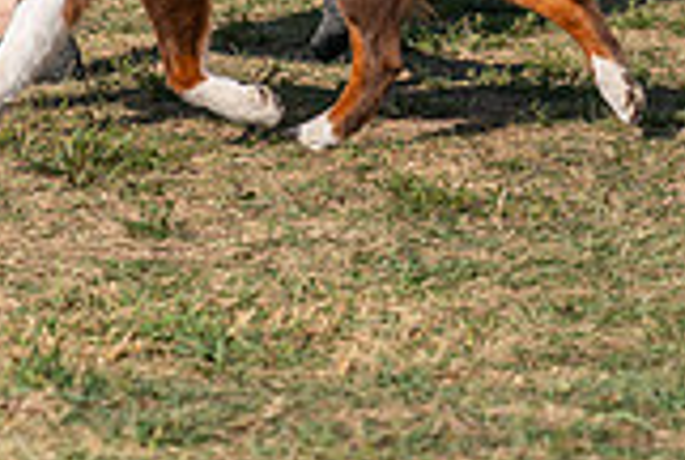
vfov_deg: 3.0
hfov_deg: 4.5
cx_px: 113
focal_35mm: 456
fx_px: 8693
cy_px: -456
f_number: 4.5
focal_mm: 109
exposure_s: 1/1250
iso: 100
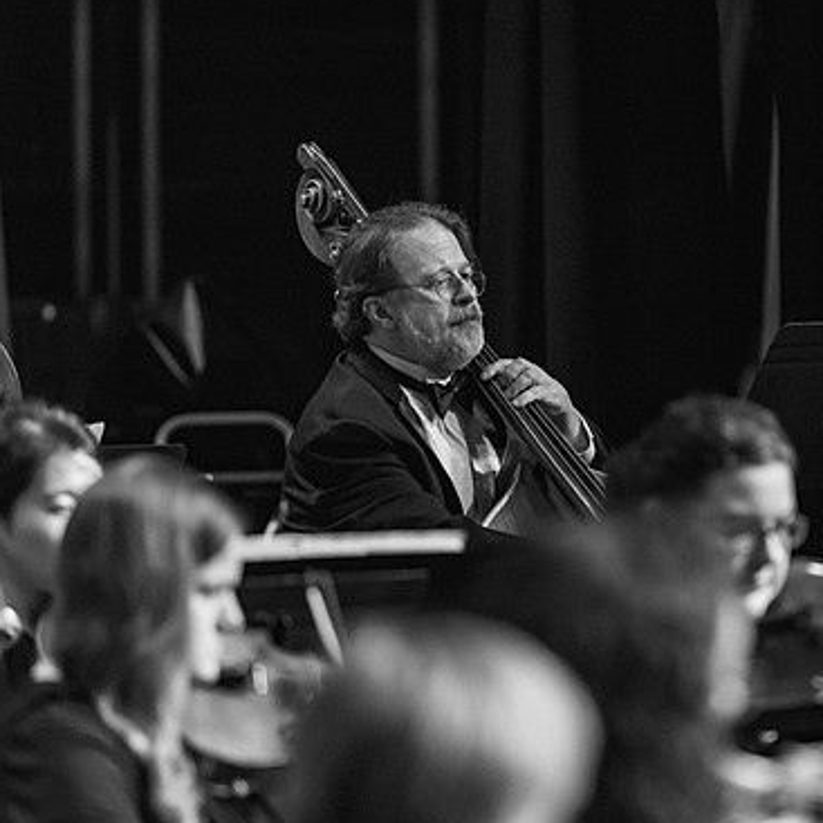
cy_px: 403
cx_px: 630
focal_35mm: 363
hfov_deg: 4.8
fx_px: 9764
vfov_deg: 4.8
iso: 5000
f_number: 4
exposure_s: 1/250
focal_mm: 270
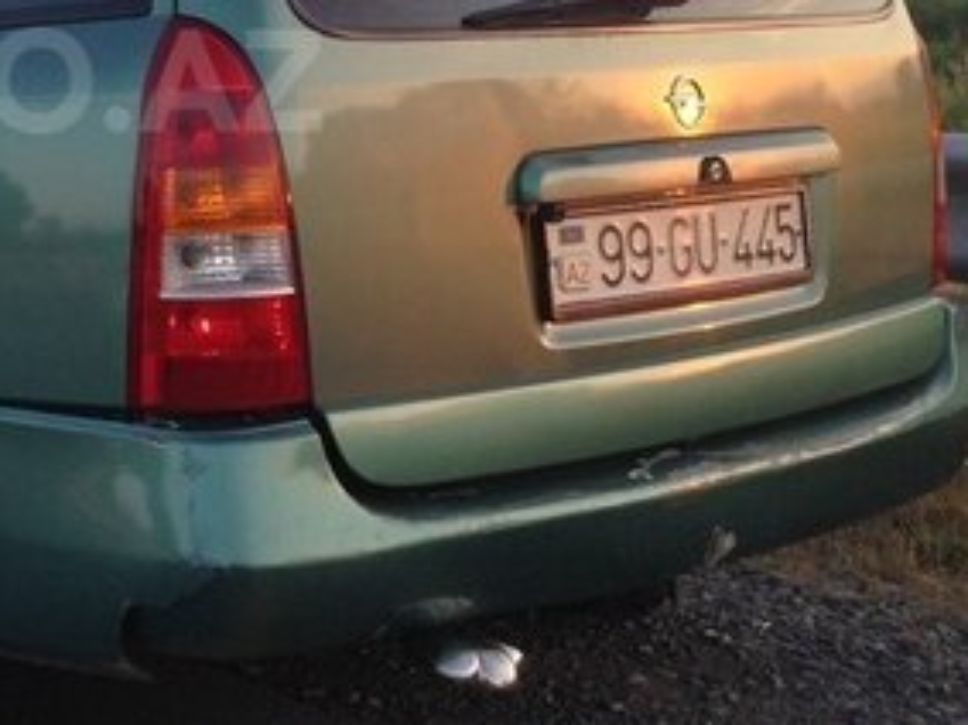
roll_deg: +1.4
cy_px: 80
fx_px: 2152
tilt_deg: -1.8
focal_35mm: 77
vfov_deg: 18.8
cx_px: -27
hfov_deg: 24.1
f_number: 2.4
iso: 50
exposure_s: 1/120
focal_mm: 4.12
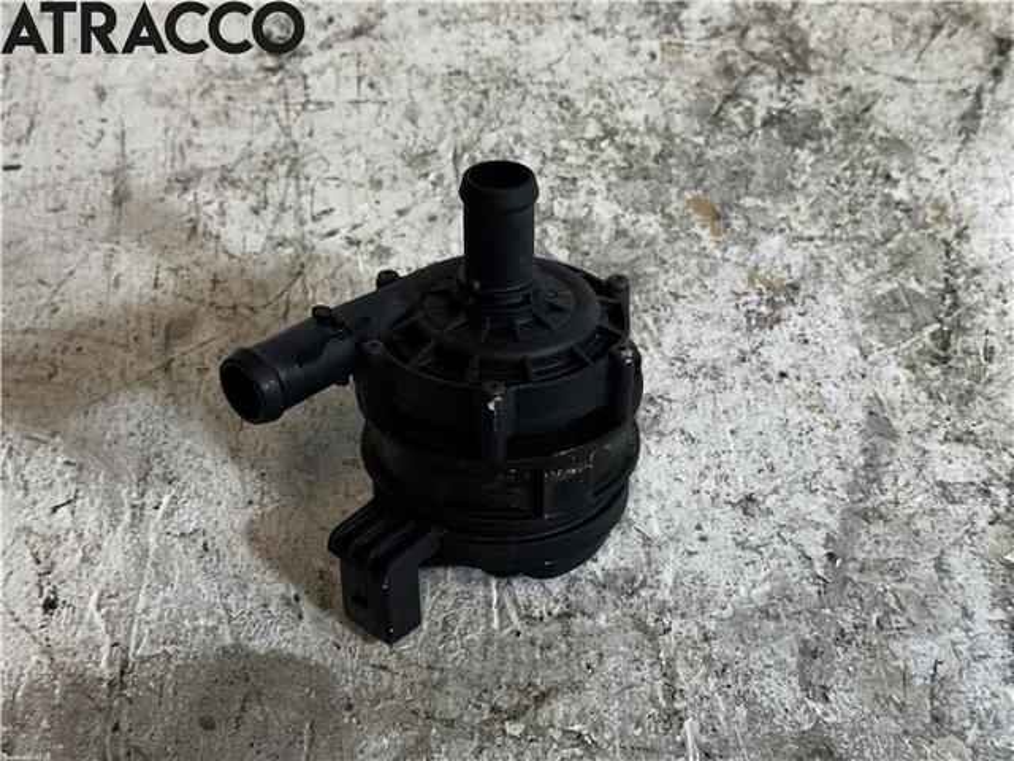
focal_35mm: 48
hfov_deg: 39.7
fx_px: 1406
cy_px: 380
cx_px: 507
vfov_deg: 30.3
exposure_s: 1/100
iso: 80
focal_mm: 6.86
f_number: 1.78
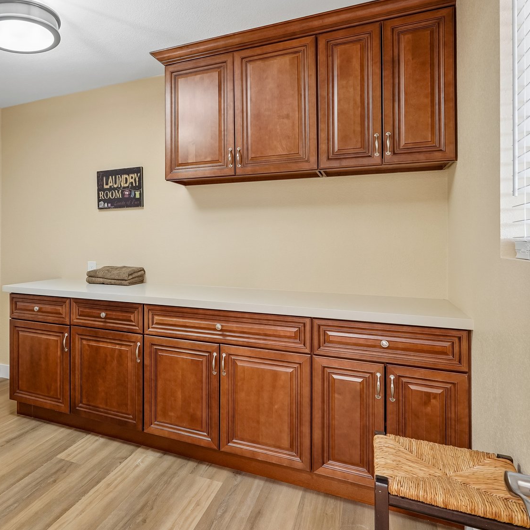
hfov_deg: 58.3
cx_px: 135
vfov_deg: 61.3
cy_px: 240
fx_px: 447
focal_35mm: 26
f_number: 8
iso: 400
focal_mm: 16.5
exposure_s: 1/4
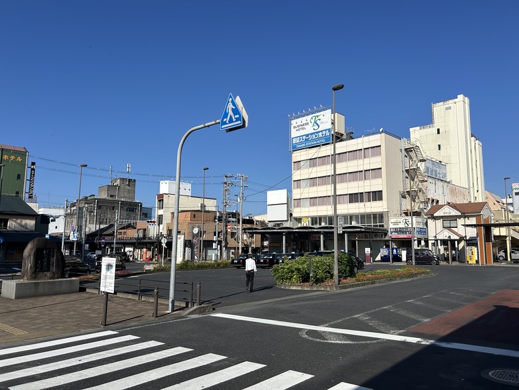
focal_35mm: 26
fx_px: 390
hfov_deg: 67.3
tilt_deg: +5.9
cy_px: 195
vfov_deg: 53.1
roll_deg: -1.0
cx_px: 260
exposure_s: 1/6993
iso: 50
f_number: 1.5
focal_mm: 5.7
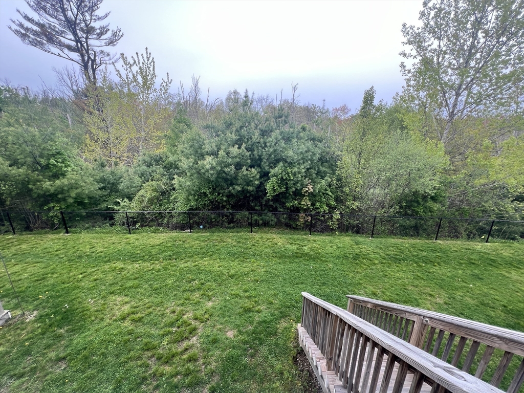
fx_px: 197
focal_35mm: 13
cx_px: 262
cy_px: 196
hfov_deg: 106.2
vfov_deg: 89.9
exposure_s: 1/157
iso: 32
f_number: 1.8
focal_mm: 1.57
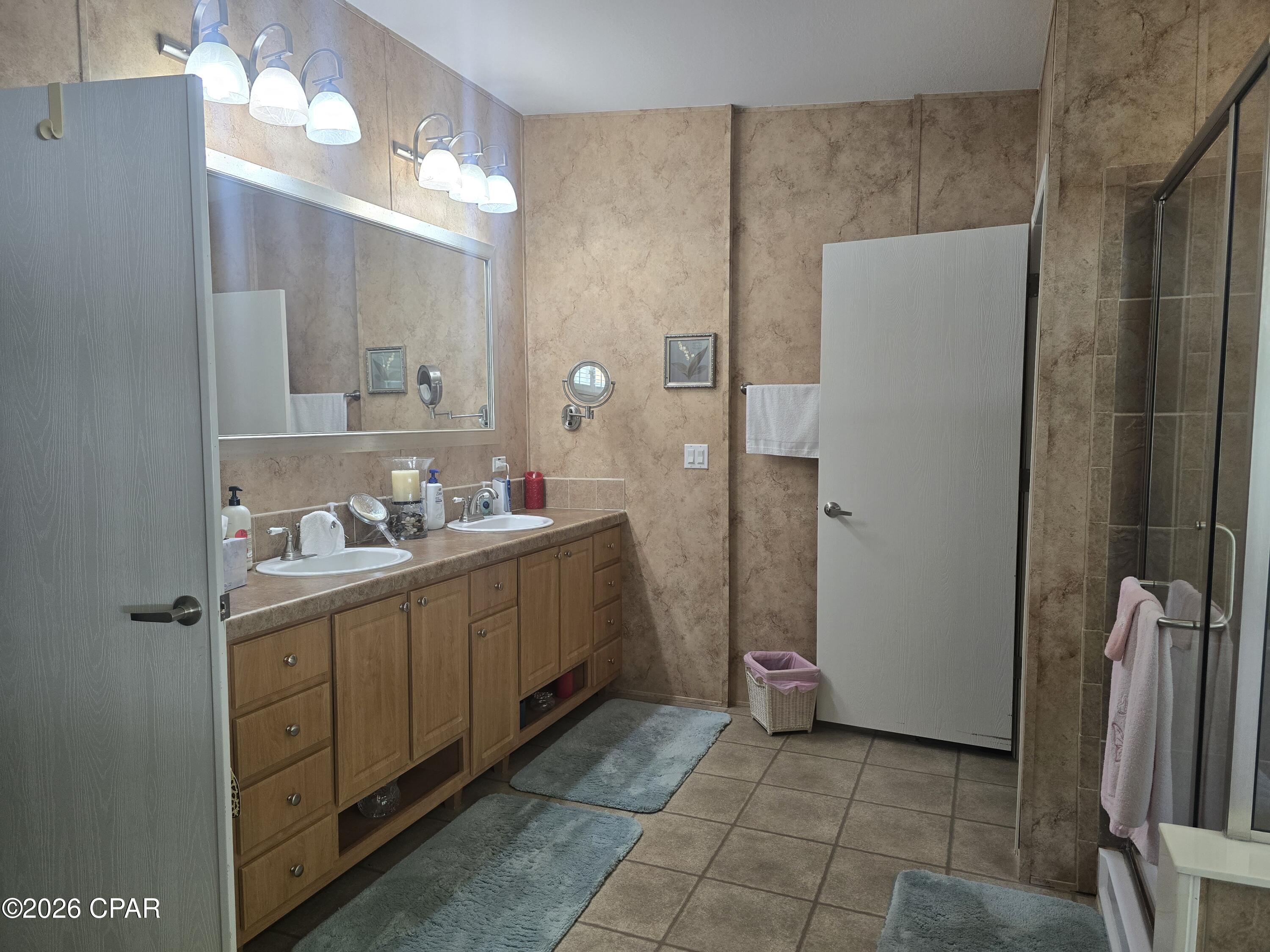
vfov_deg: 58.9
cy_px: 476
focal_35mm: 23
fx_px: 844
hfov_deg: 73.9
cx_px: 635
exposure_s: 1/120
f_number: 1.7
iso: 125
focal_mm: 6.3
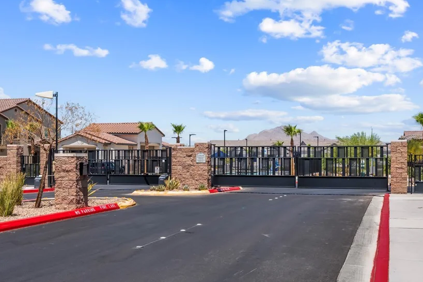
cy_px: 154
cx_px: 220
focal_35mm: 45
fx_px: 529
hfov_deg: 43.6
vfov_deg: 29.8
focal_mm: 24
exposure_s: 1/5000
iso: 400
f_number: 9
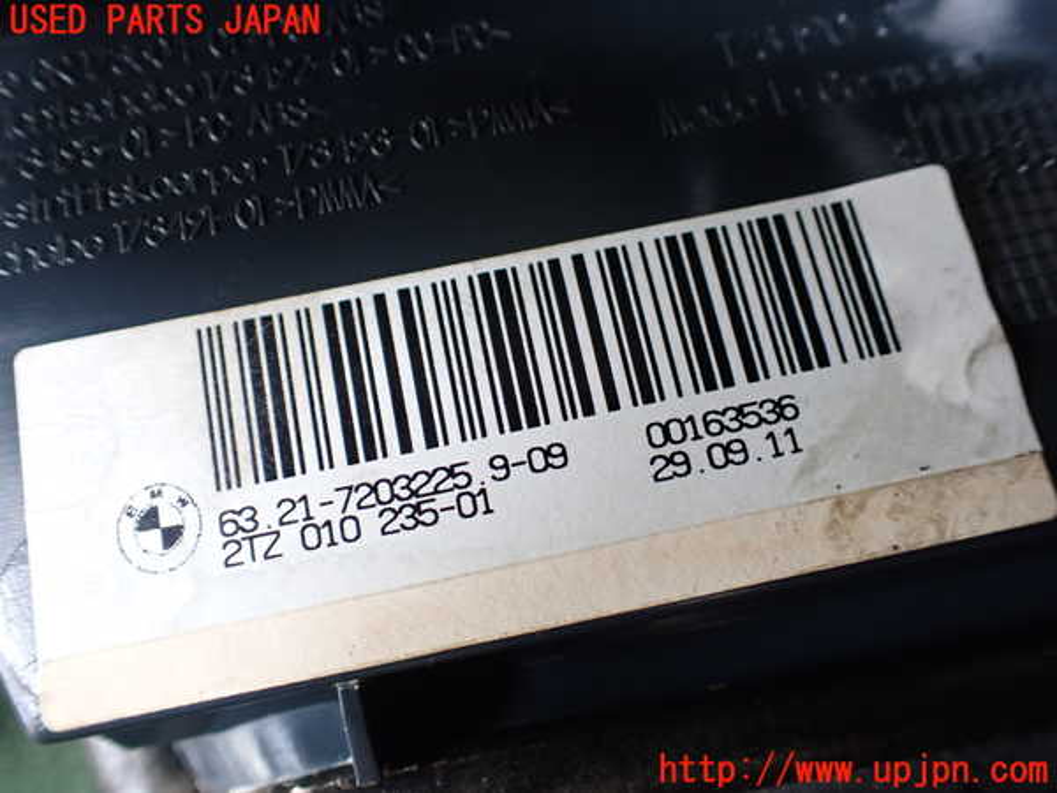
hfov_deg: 60.0
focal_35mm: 30
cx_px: 528
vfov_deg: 46.8
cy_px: 396
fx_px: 916
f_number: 2.3
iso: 400
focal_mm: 5.4
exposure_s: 1/125
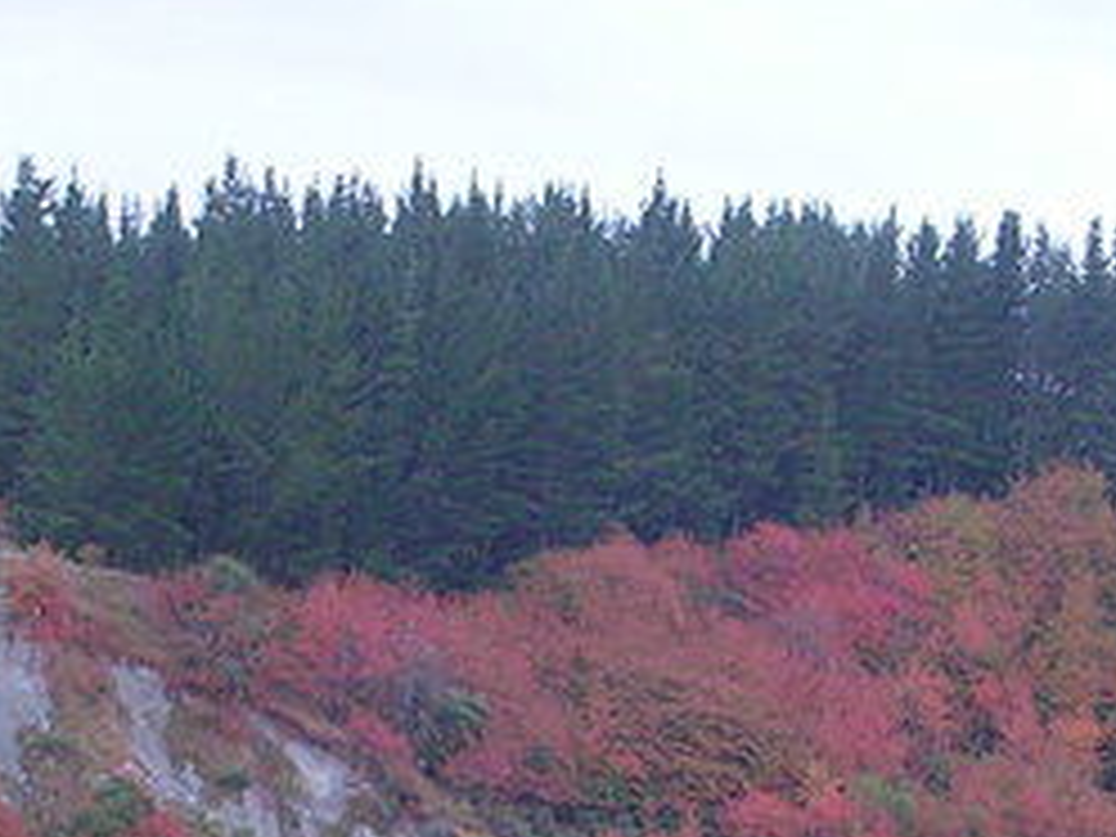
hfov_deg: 12.5
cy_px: 1035
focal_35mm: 158
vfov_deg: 9.3
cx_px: 598
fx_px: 5094
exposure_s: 1/5.4
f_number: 3.1
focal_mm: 7.5
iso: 104
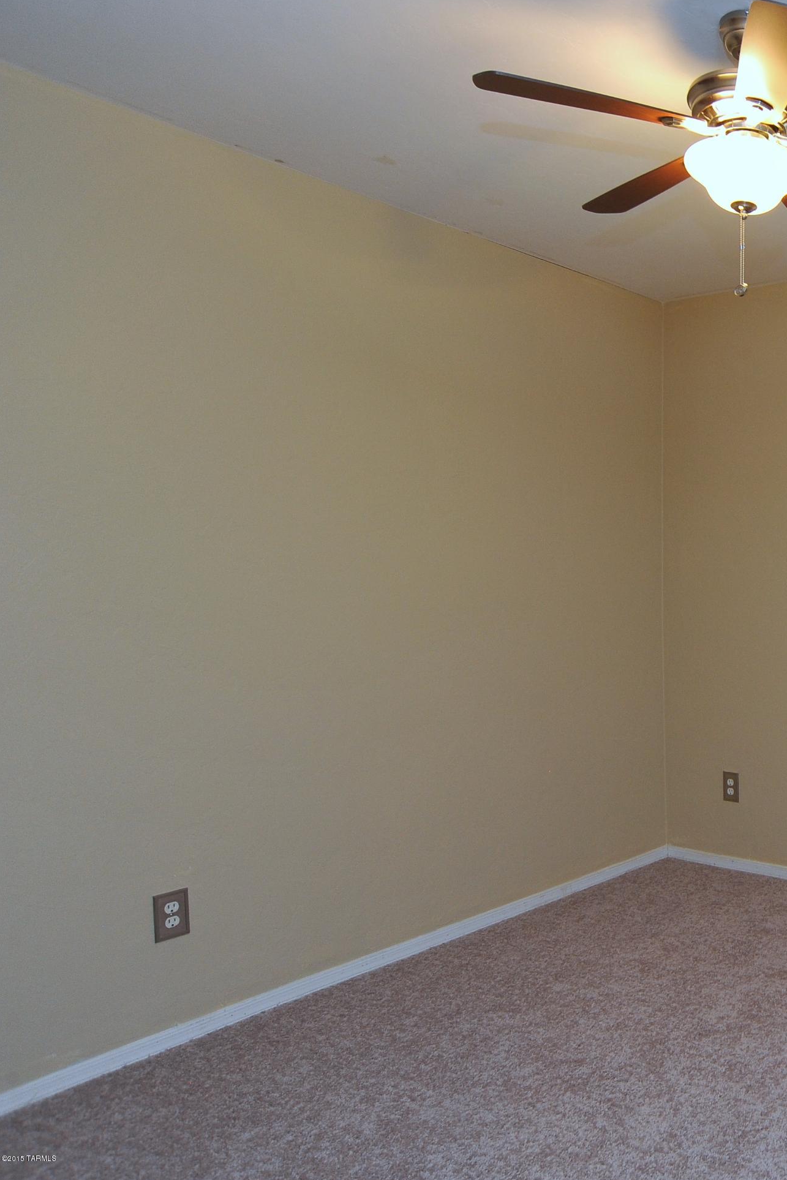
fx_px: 918
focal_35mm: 28
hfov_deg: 36.9
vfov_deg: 65.5
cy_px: 585
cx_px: 917
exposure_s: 1/30
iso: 1000
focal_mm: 18
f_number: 8
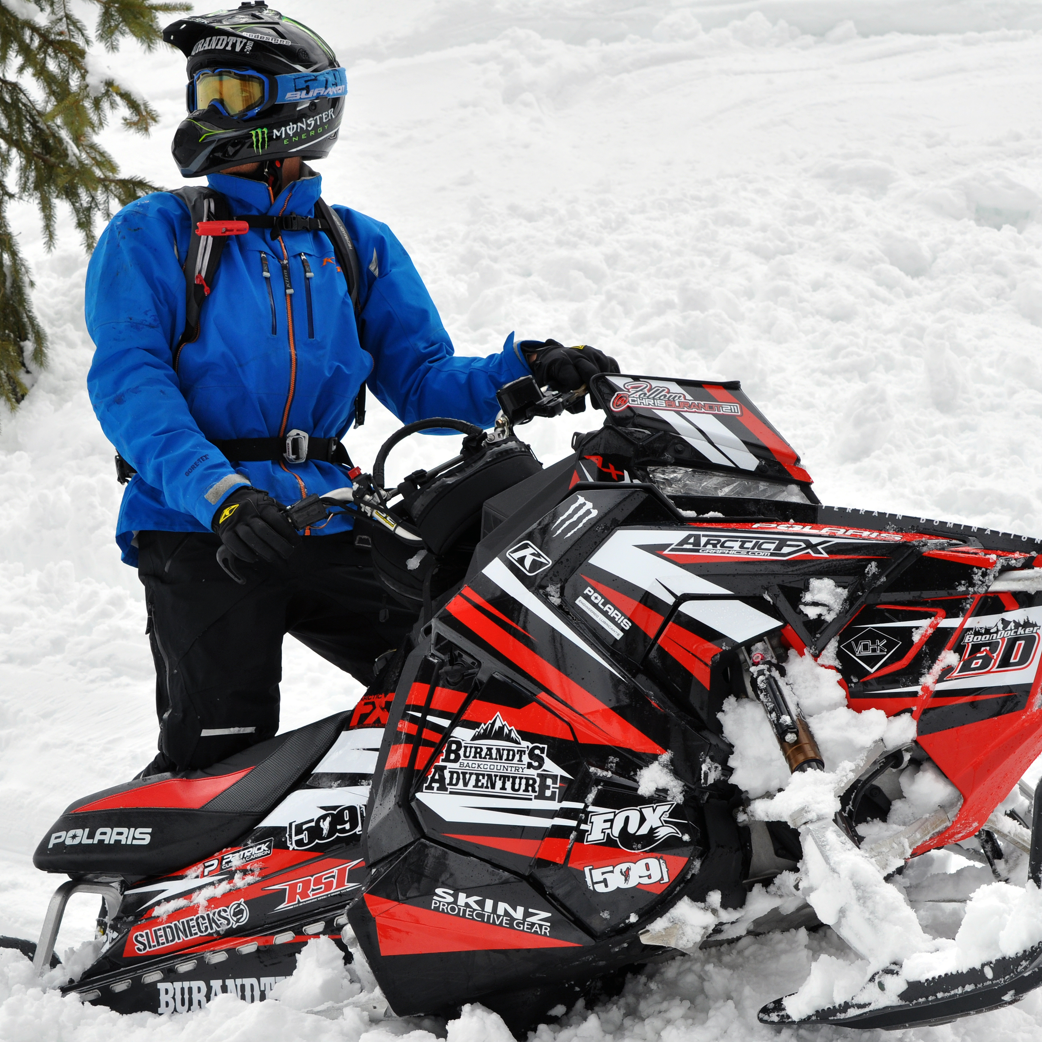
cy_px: 522
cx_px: 490
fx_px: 4598
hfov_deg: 12.9
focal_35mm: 135
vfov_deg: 12.9
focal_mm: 70
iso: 200
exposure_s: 1/400
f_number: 10
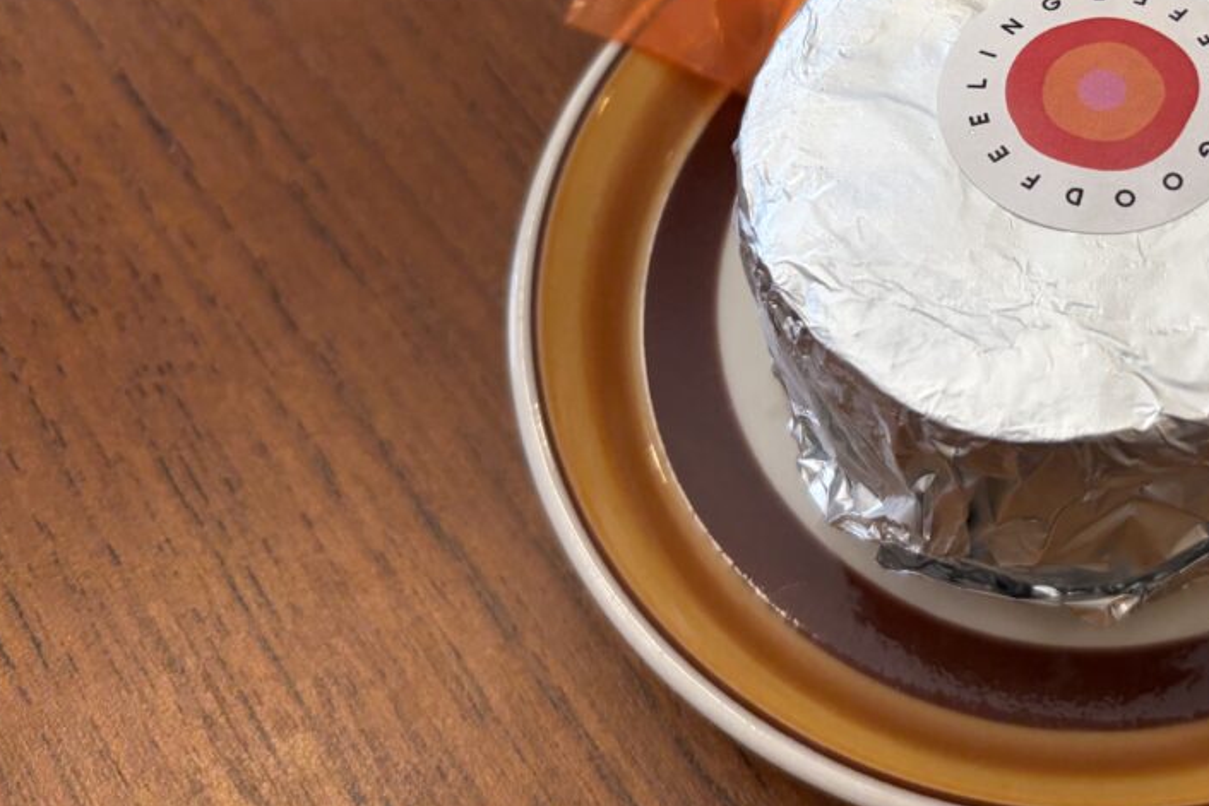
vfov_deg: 26.5
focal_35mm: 49
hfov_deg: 37.9
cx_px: 1070
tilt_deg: -54.8
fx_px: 1646
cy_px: 56
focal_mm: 5.96
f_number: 1.6
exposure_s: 1/100
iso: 100
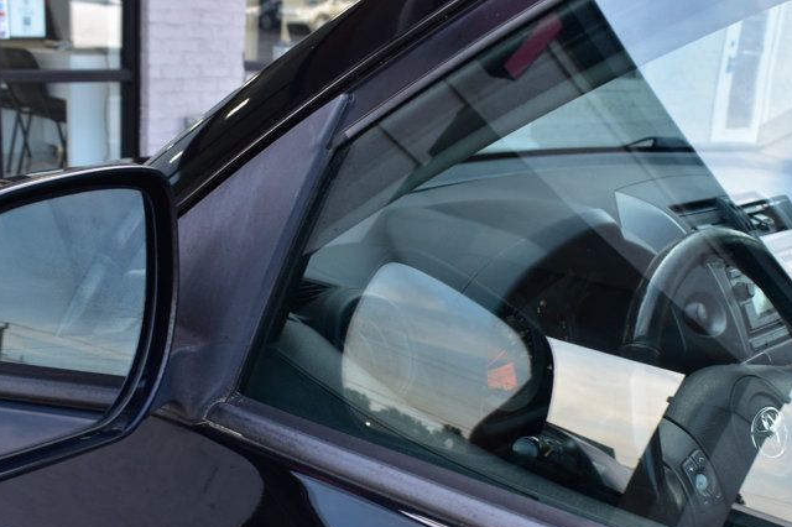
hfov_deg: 41.1
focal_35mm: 48
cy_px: 382
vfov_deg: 27.7
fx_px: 1055
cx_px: 389
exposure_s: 1/50
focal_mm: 20
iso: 400
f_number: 8
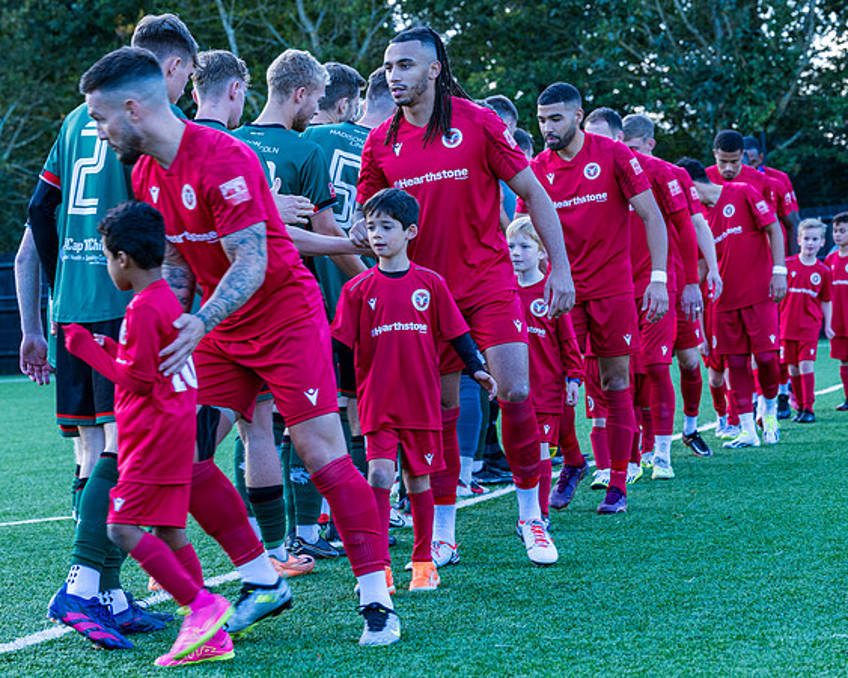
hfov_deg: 14.9
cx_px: 436
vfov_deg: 11.9
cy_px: 339
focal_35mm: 130
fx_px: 3251
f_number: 5
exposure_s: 1/200
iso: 200
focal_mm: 77
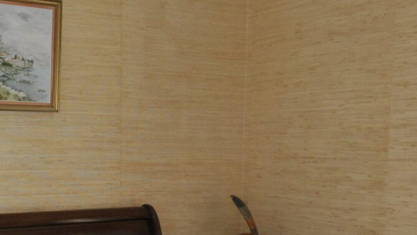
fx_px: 663
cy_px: 214
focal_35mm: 60
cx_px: 40
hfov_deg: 33.1
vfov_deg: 19.7
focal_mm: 10
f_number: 5
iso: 800
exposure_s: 1/125
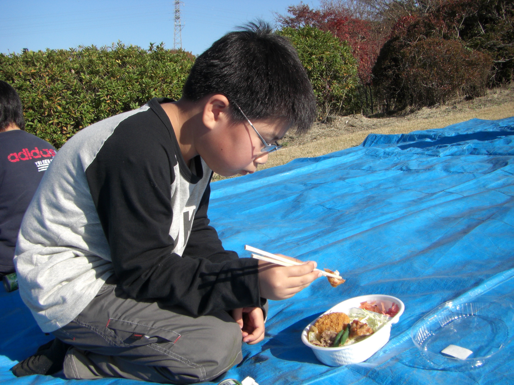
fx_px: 564
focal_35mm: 38
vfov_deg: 37.7
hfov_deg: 49.0
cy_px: 192
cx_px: 257
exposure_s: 1/400
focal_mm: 6.3
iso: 64
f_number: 4.6
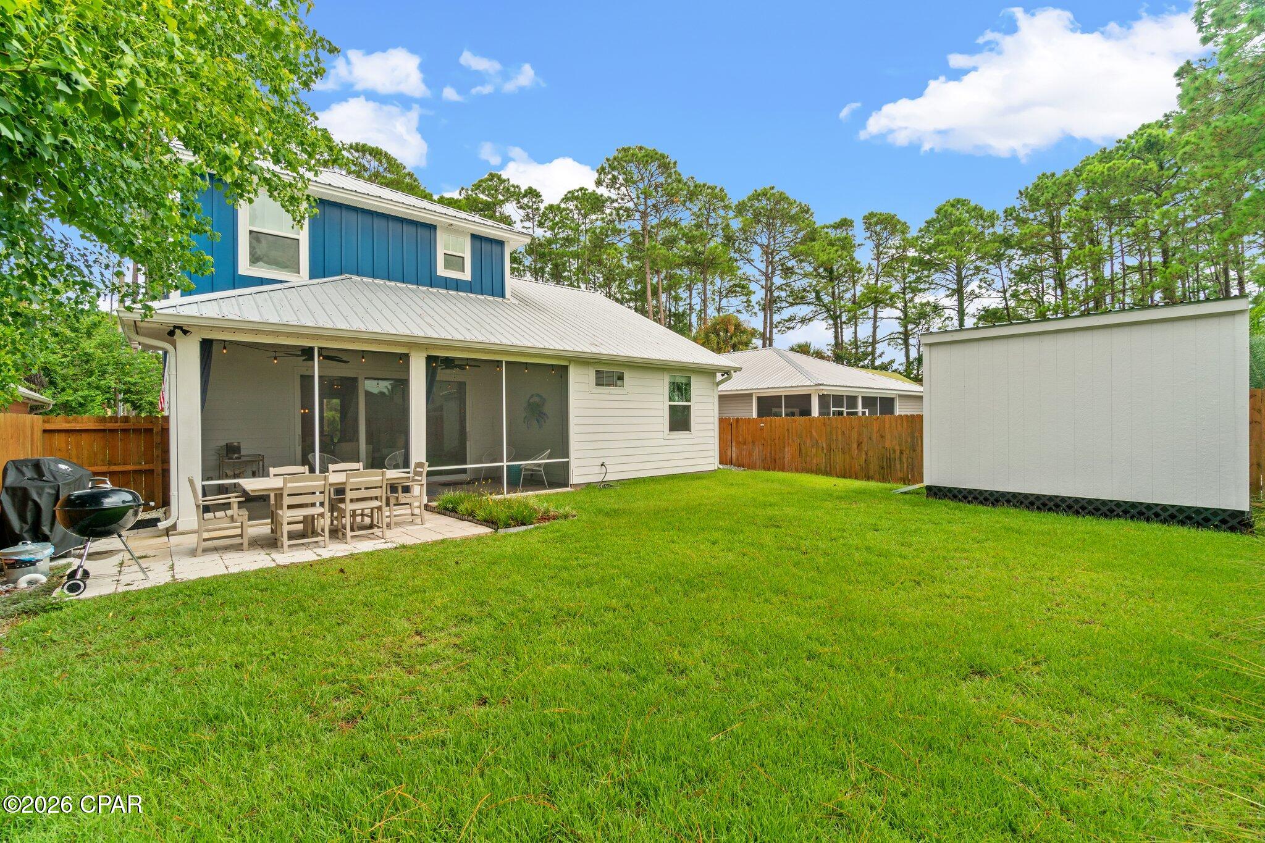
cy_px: 422
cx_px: 632
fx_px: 527
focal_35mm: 15
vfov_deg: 77.3
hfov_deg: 100.4
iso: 100
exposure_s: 1/30
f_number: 8
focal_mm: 10
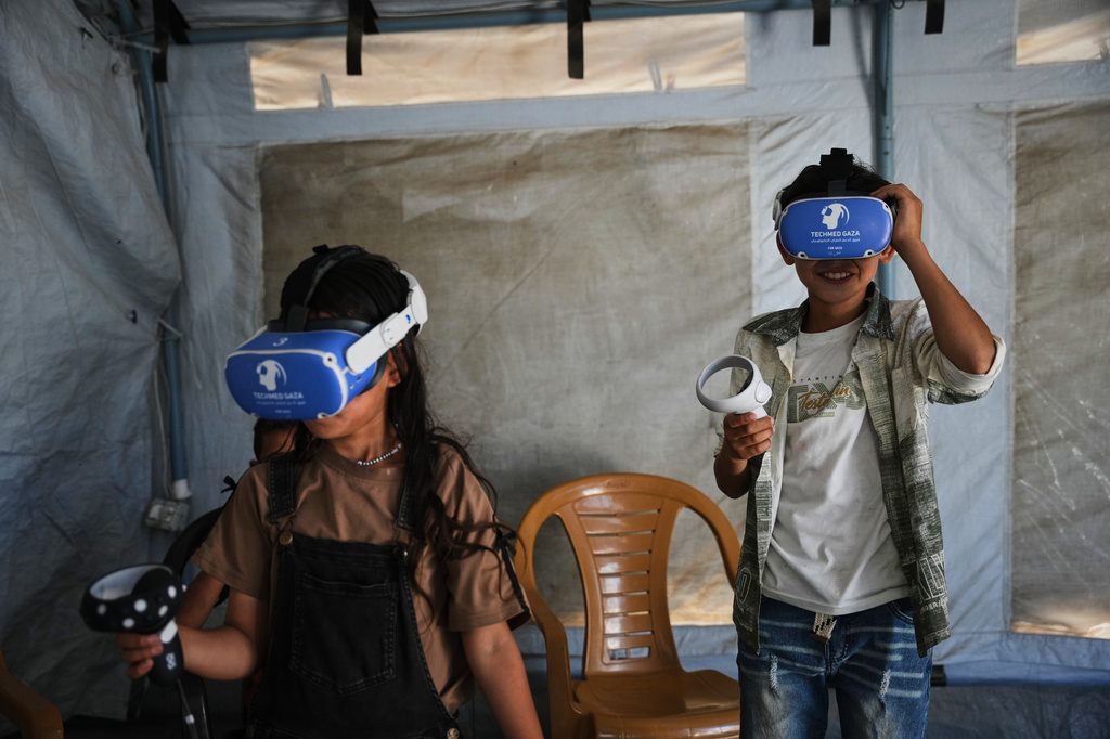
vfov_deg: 34.4
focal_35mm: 39
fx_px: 1193
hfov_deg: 49.9
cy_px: 370
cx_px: 555
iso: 500
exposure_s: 1/320
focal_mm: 38.7
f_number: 2.8
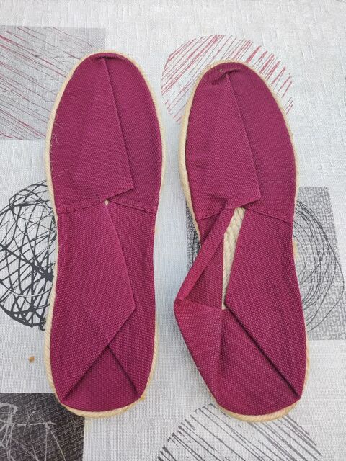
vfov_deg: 67.3
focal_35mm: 26
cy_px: 230
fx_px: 347
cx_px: 173
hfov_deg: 53.1
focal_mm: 4.74
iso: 50
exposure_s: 1/351
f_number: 1.79
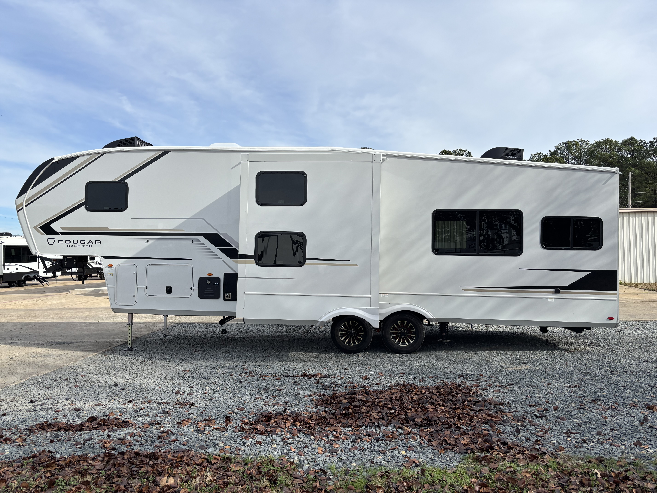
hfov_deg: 67.3
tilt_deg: +1.2
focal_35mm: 26
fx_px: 493
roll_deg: +0.5
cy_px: 246
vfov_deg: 53.1
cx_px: 328
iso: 50
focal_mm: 5.96
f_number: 1.6
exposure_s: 1/3413
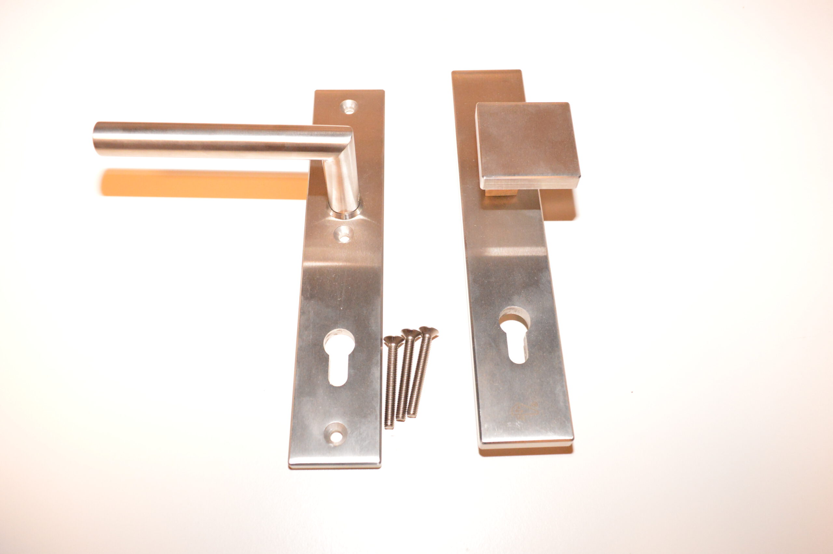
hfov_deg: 59.5
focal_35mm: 32
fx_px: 728
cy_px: 277
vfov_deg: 41.6
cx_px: 416
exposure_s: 1/100
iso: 3600
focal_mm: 21
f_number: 5.6
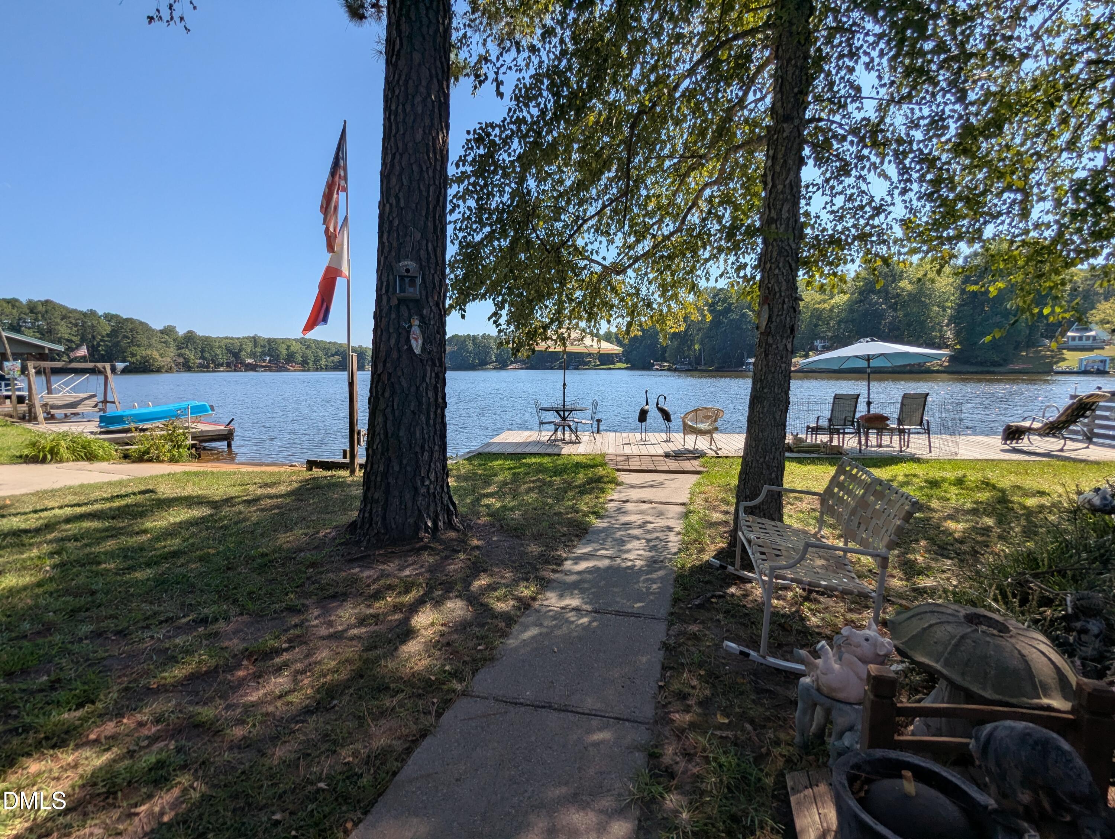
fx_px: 516
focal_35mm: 16
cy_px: 420
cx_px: 558
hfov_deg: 94.4
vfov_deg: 78.2
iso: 47
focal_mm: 2.35
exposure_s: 1/1208
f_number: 2.2
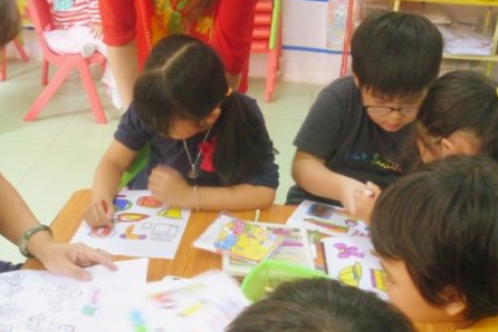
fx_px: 692
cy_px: 240
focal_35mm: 50
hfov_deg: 39.3
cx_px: 190
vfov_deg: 26.8
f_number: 2.8
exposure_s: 1/30
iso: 320
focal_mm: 5.5
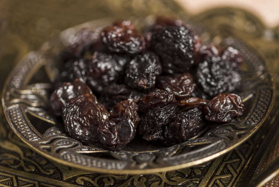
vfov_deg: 13.1
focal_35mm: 105
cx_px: 140
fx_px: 814
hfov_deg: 19.4
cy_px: 94
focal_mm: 105
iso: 100
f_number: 5.6
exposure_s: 1/160
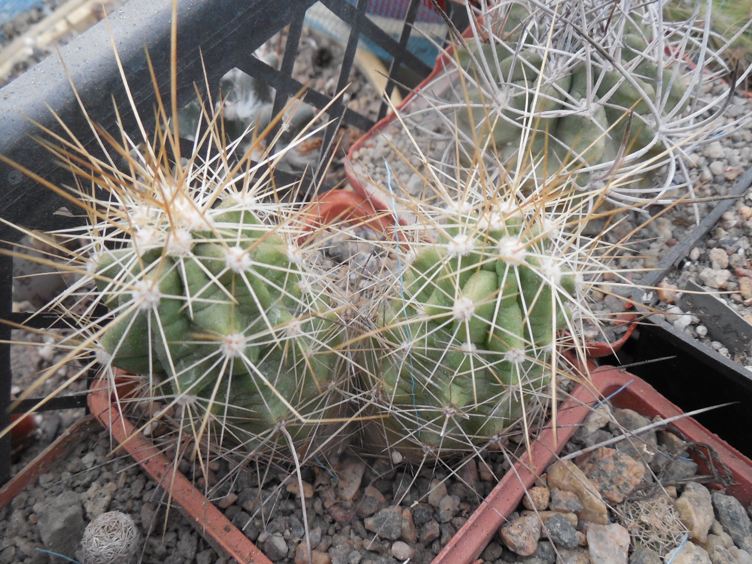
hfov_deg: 58.4
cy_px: 282
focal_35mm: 31
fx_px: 673
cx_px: 376
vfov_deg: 45.4
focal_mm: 5.6
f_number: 3.6
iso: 400
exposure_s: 1/25
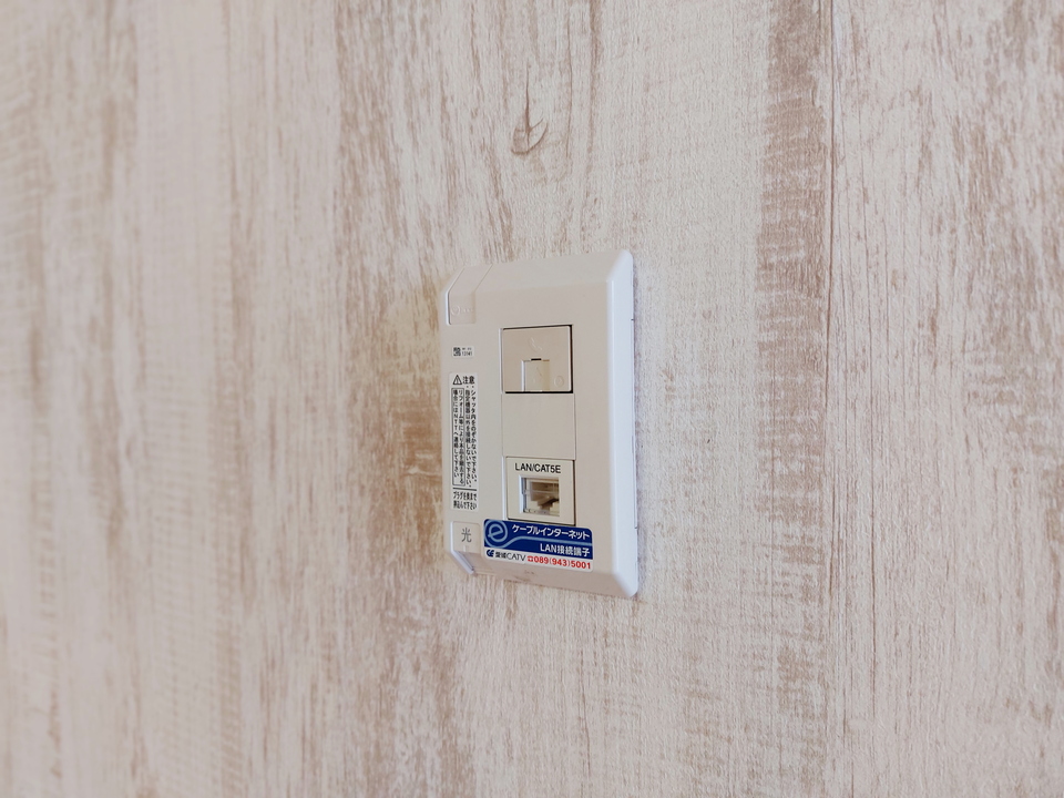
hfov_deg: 71.6
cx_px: 532
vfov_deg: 56.8
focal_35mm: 24
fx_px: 738
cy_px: 399
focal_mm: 5.23
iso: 125
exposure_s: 1/24
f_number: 1.8
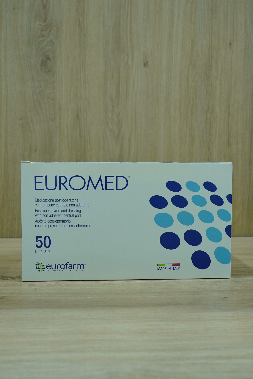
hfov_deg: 36.9
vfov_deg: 53.1
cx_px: 126
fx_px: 379
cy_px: 190
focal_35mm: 36
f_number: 6.3
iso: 2000
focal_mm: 24
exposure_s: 1/100
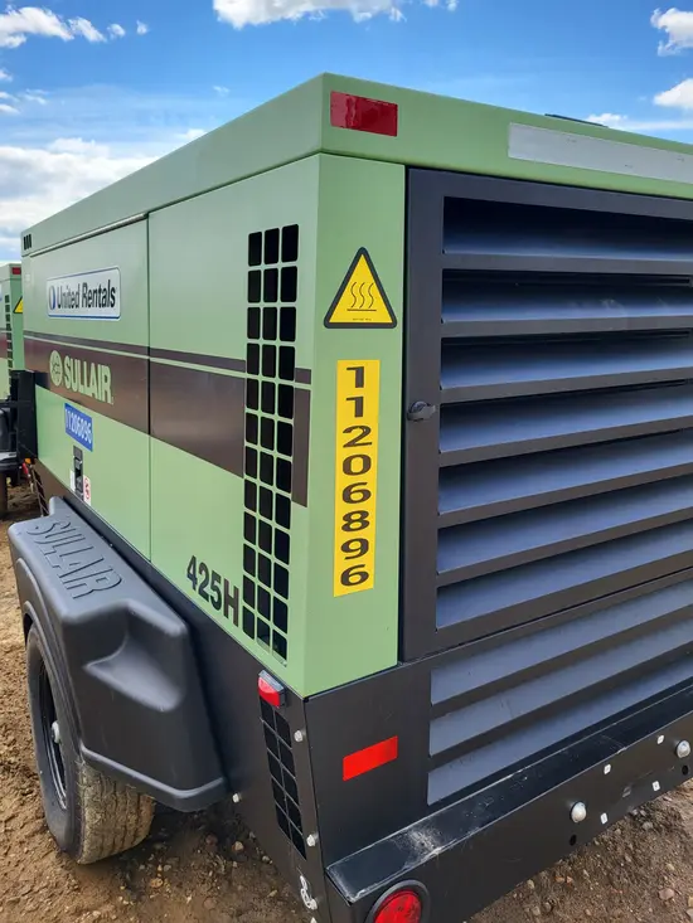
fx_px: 694
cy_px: 462
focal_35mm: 26
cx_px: 346
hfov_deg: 53.1
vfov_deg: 67.3
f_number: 1.8
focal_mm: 5.4
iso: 40
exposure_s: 1/955
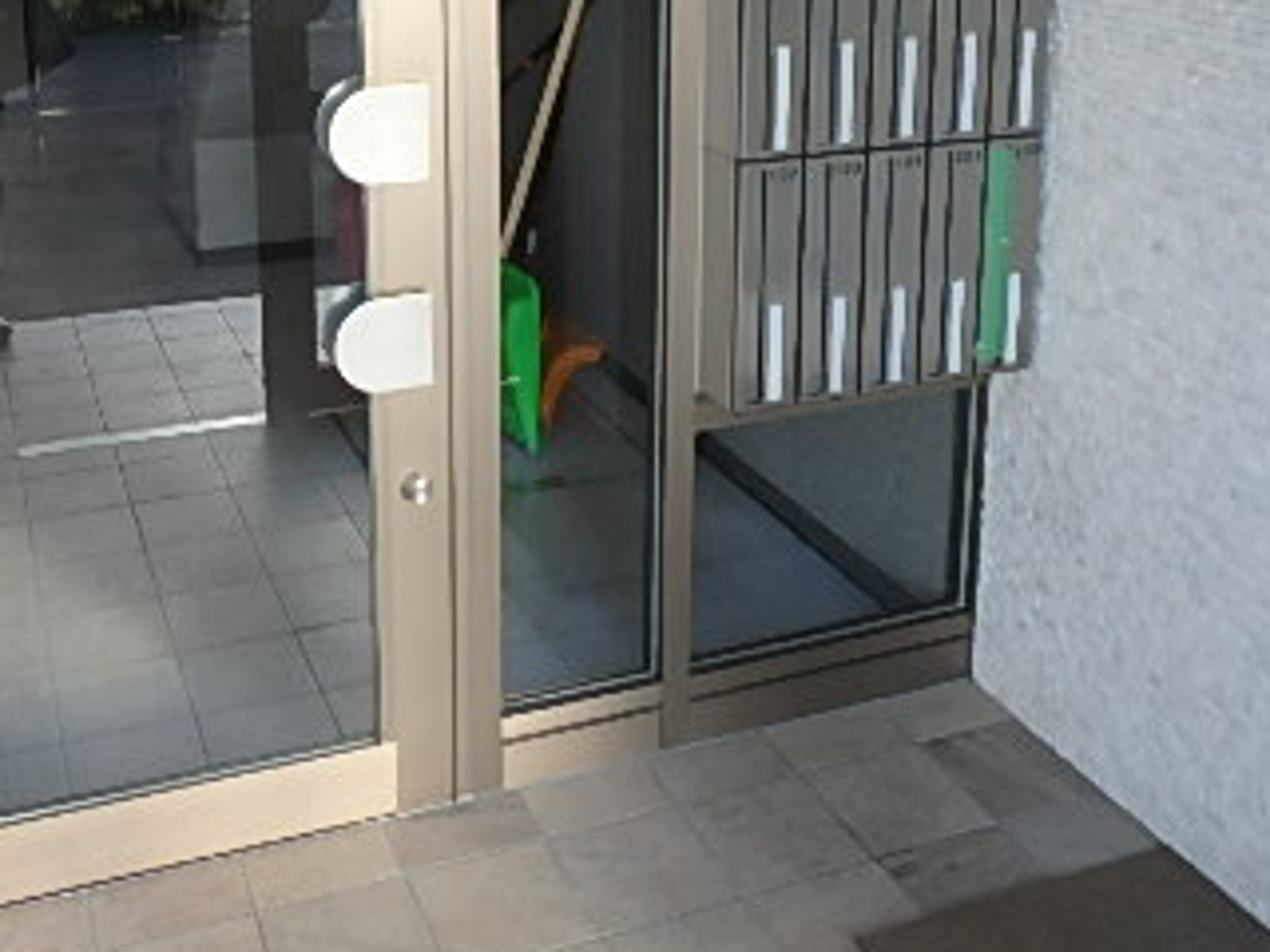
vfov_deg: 32.6
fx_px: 1541
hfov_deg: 44.6
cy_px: 87
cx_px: 532
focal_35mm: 42
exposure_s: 1/60
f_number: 3.5
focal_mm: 3.7
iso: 160
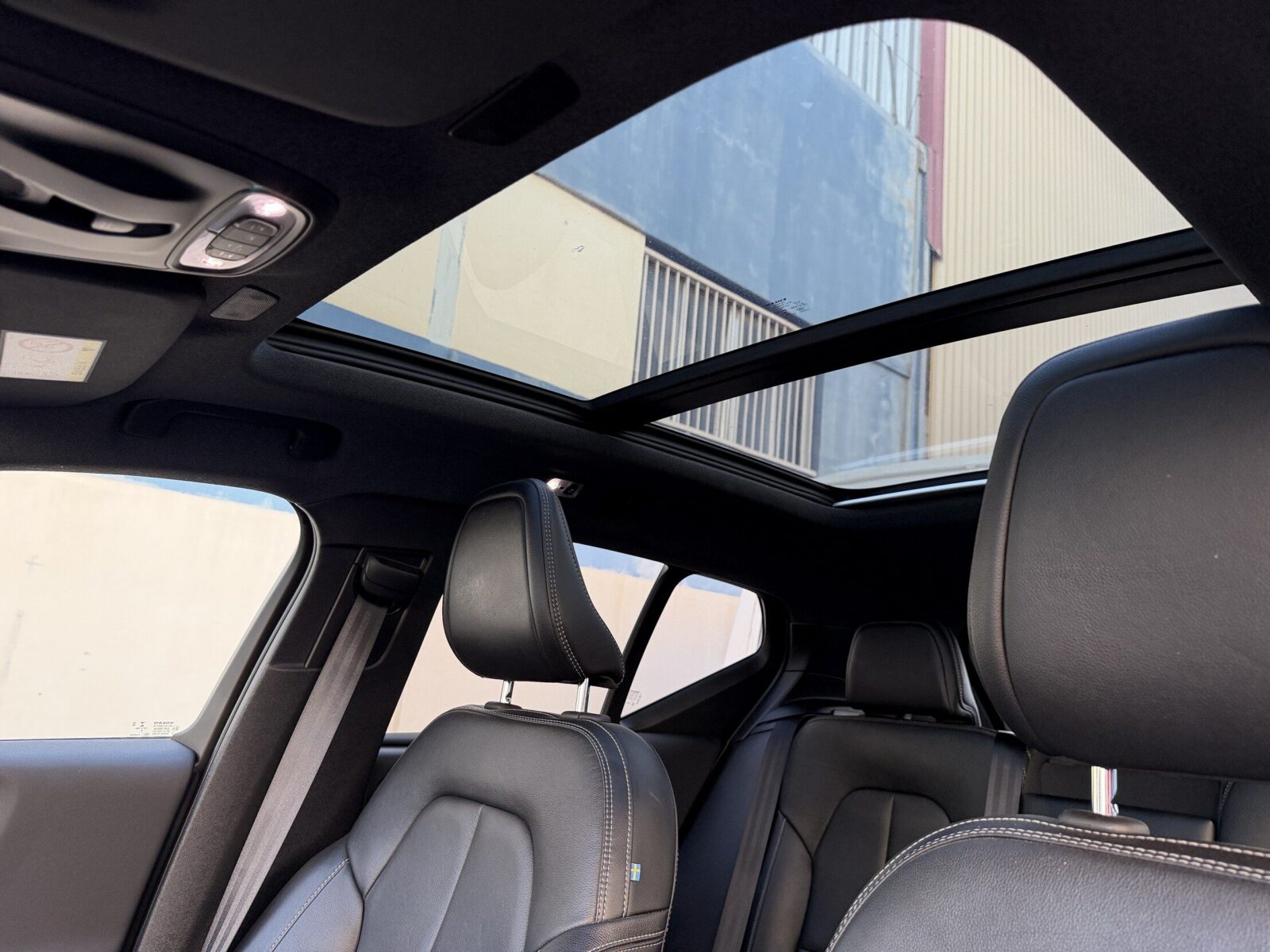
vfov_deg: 56.8
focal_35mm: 24
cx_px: 635
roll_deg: -5.0
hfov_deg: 71.6
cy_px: 476
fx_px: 881
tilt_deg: +13.1
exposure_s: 1/193
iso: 200
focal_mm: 6.76
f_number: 1.78
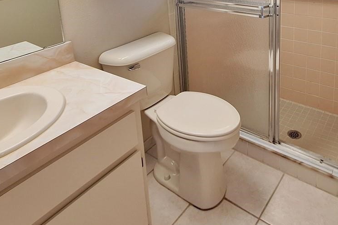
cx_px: 214
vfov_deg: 39.2
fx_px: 272
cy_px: -5
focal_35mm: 29
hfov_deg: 62.7
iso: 80
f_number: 2.2
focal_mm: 1.74
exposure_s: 1/40
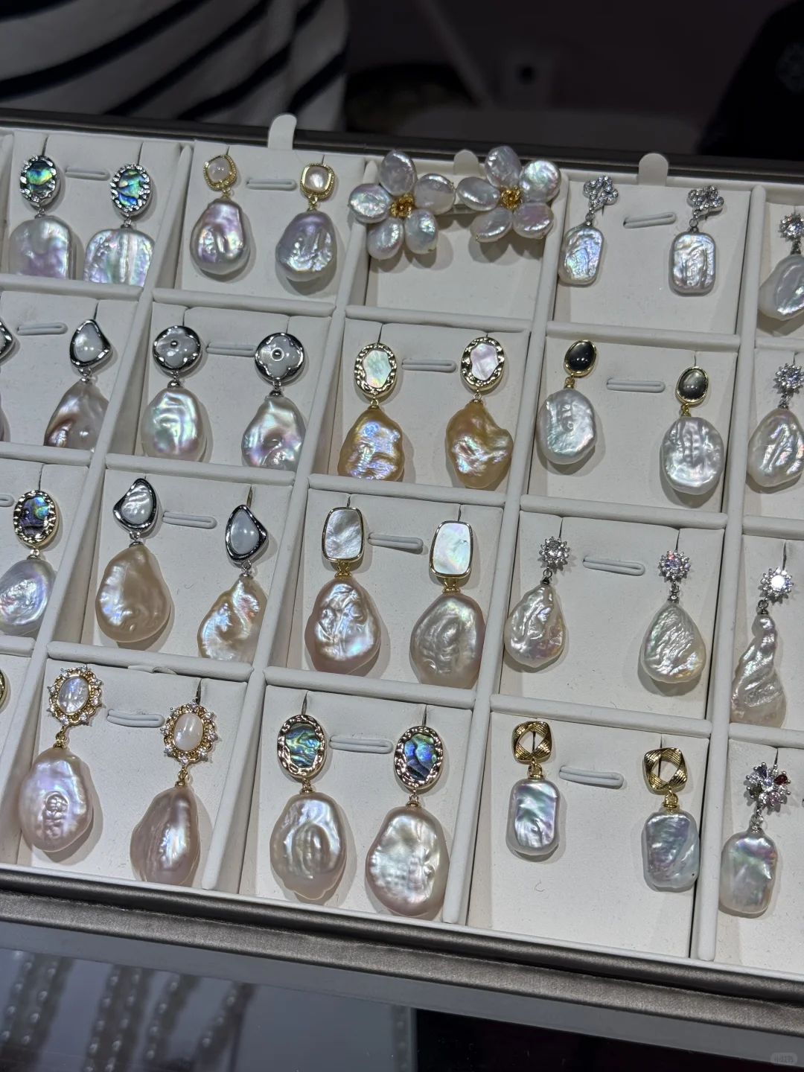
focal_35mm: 48
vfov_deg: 39.7
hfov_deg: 30.3
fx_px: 1486
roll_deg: +0.6
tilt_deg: -42.6
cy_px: 536
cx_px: 402
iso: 64
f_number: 1.78
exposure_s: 1/1242
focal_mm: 6.76
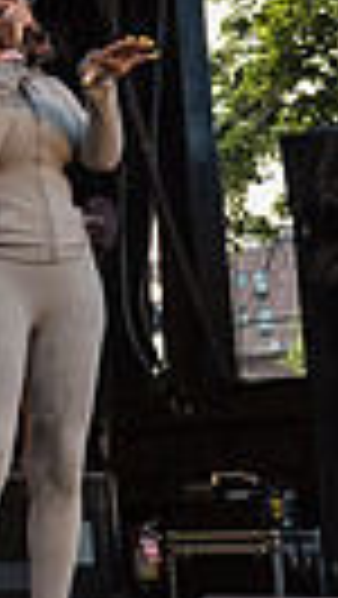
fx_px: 1956
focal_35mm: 123
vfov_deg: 17.4
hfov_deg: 8.8
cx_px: -536
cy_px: 205
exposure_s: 1/1600
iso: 1000
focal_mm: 27
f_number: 3.2
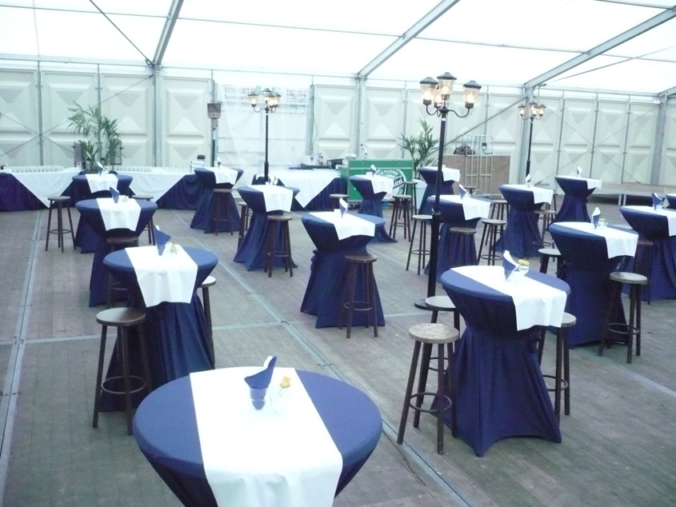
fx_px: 684
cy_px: 254
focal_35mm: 35
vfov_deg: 40.7
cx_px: 338
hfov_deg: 52.6
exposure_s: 1/60
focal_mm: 5.8
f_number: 2.8
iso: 800
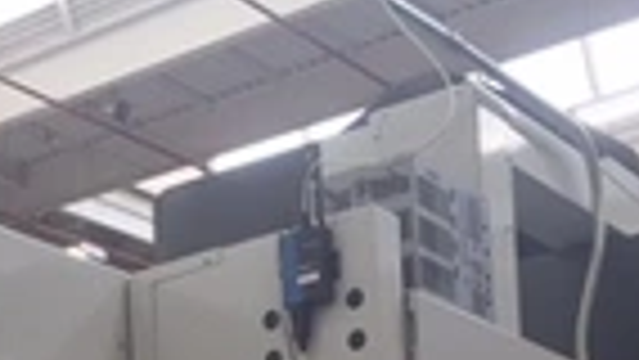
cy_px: 630
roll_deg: +0.9
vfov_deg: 12.5
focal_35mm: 89
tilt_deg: +5.9
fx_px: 1509
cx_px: 220
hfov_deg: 23.8
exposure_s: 1/60
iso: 40
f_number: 2.2
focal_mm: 4.15
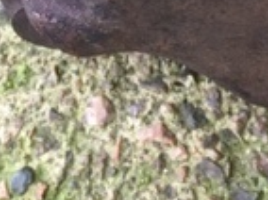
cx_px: 262
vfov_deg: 10.4
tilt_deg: -75.8
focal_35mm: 131
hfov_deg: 14.8
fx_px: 1013
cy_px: -202
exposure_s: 1/33
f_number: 2.2
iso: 40
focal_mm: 4.15
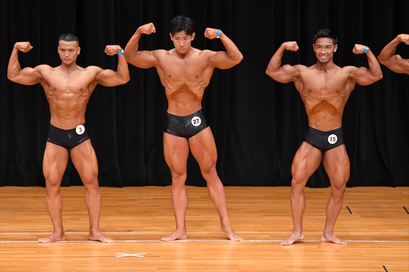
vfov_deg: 5.4
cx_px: 204
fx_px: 2896
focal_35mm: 255
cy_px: 136
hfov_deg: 8.1
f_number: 5.6
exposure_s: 1/400
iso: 4000
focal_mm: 170
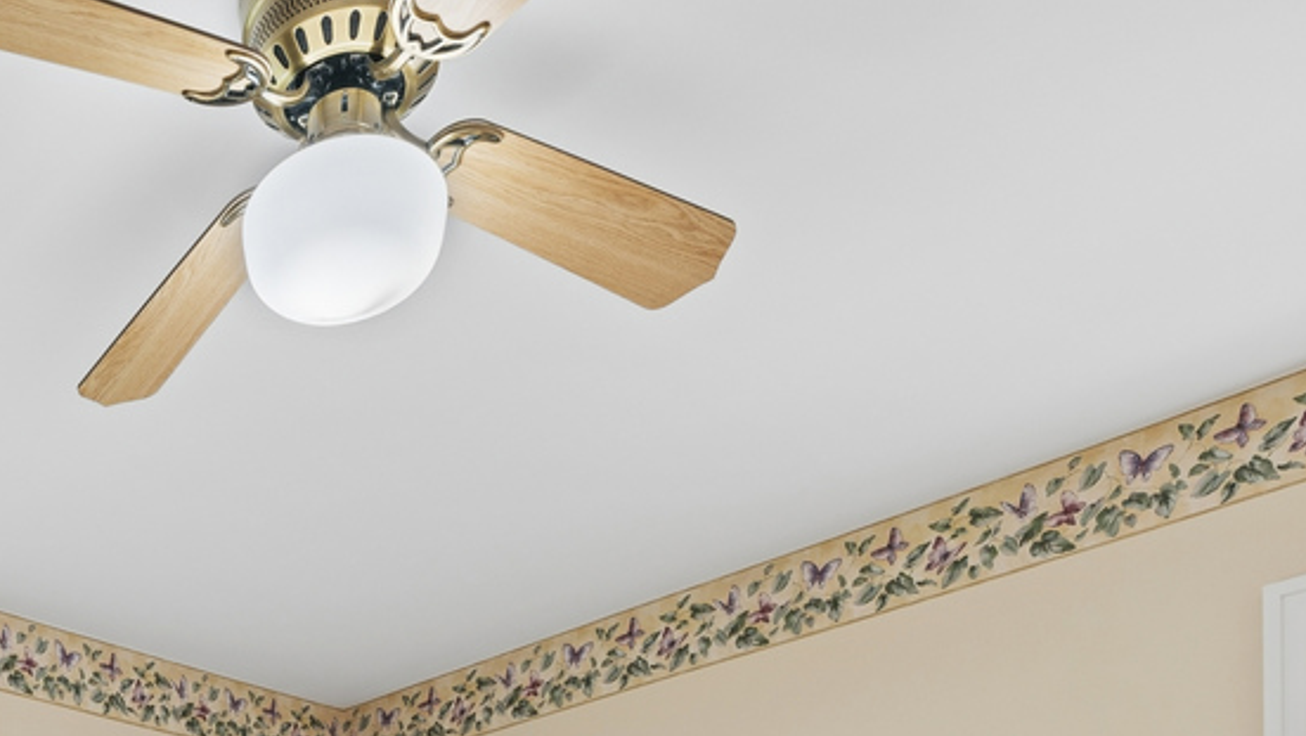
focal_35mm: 43
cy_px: 1240
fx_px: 1490
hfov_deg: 40.7
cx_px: -31
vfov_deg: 21.1
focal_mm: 14
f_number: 9.5
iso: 200
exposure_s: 1/20
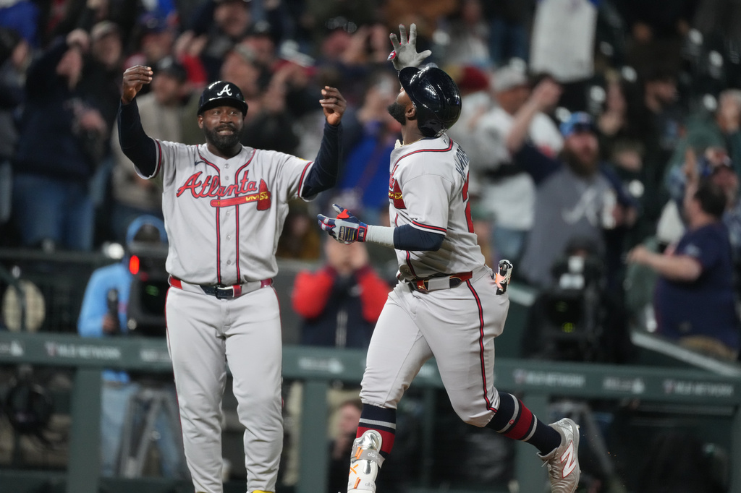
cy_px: 246
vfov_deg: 2.3
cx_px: 370
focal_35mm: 600
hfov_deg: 3.4
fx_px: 12345
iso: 6400
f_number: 4
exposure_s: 1/1600
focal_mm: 600
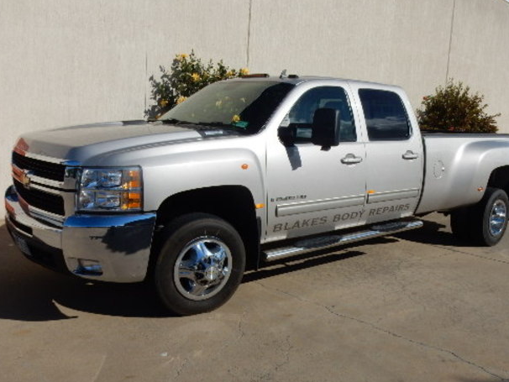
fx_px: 485
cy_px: 188
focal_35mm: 33
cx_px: 290
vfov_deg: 43.0
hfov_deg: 55.1
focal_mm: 4.5
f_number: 4.5
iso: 125
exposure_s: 1/1600
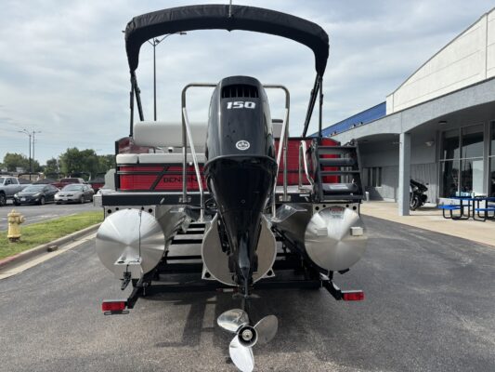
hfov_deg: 67.3
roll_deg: -0.2
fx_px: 372
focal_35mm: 26
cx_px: 248
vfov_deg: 53.1
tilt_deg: -1.8
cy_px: 186
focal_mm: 5.96
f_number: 1.6
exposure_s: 1/2639
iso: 50
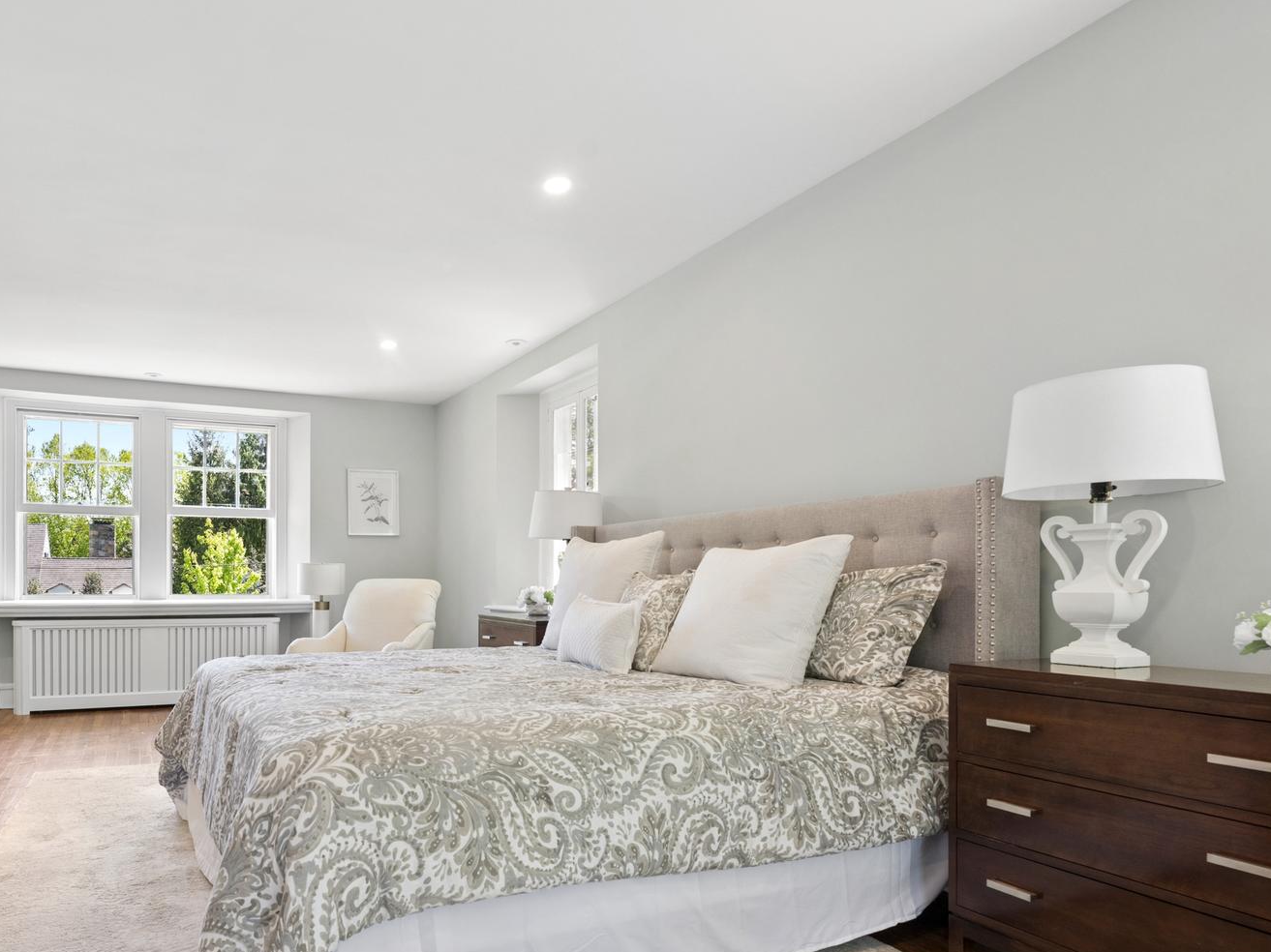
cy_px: 582
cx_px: 445
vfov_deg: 62.7
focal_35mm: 21
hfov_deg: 77.0
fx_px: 771
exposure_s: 1/80
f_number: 7.1
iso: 500
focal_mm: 14
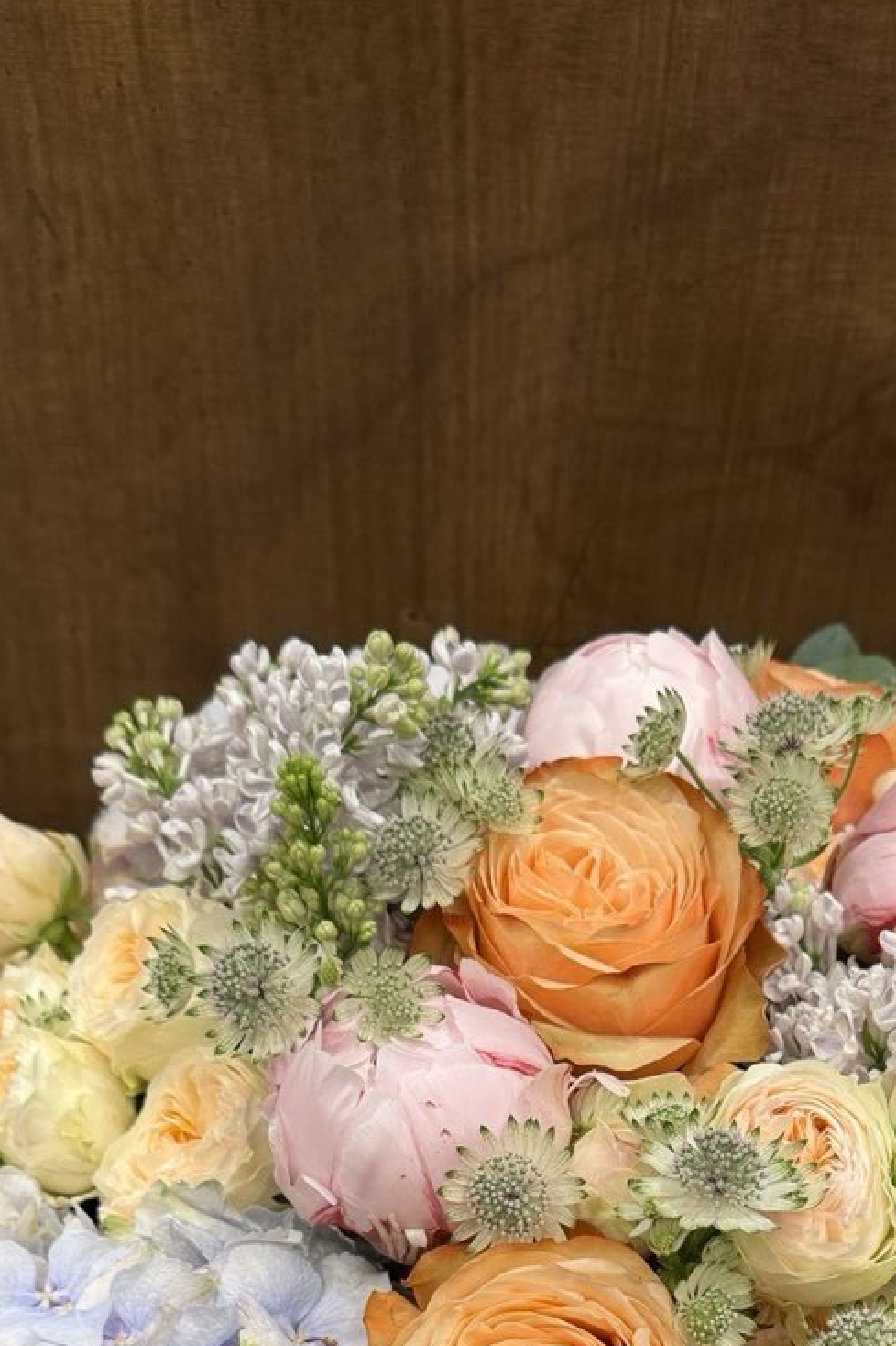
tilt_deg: -47.1
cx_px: 596
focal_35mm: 51
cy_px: 1340
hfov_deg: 26.3
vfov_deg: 35.3
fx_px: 1905
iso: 160
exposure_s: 1/50
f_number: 1.78
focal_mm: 6.76
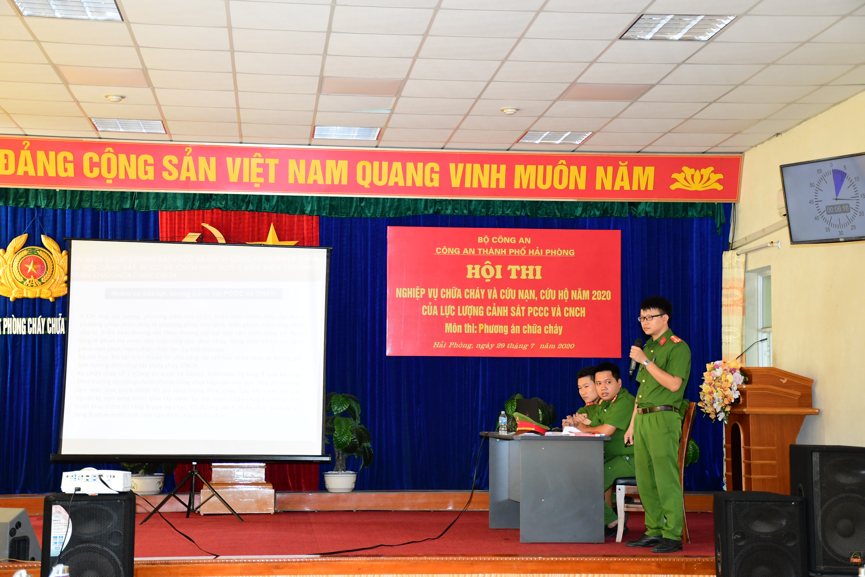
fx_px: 1442
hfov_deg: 33.4
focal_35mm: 60
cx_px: 432
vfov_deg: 22.6
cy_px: 288
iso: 1600
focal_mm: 40
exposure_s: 1/200
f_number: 4.5
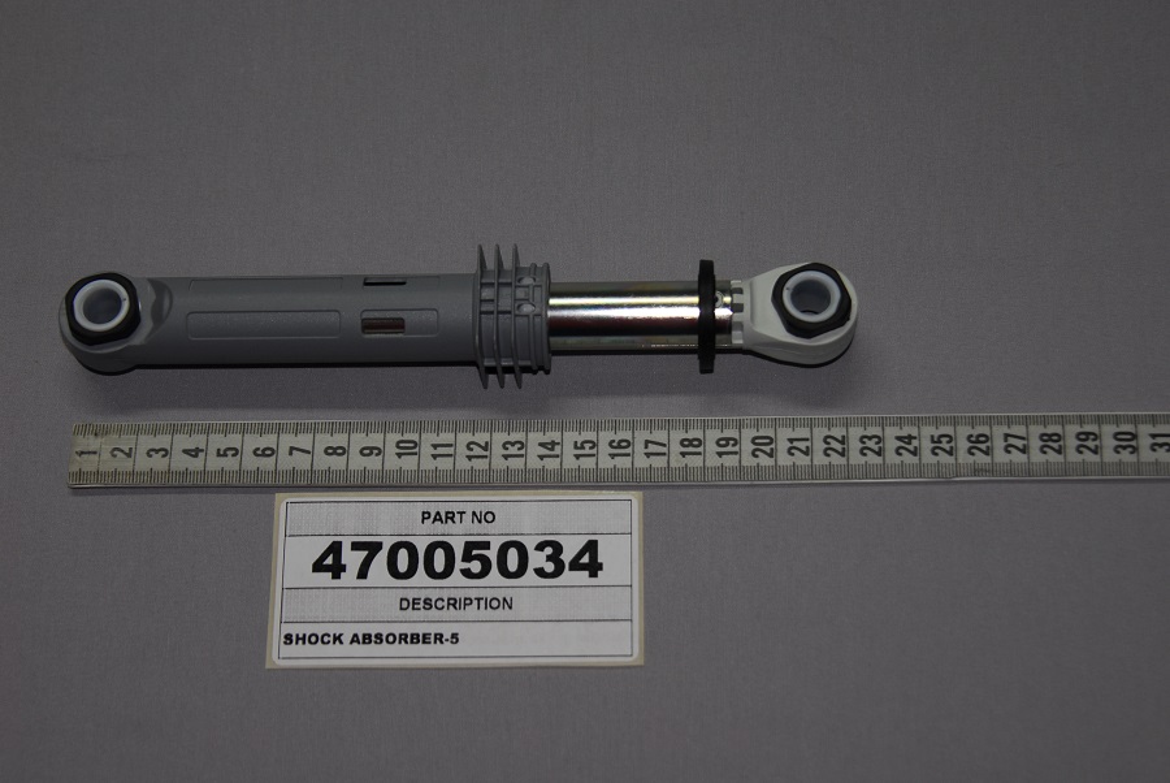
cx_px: 585
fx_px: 2196
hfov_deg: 29.8
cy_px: 392
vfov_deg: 20.2
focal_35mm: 68
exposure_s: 1/100
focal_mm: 45
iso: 200
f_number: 3.5
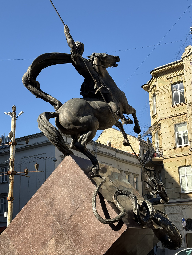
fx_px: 385
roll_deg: +0.8
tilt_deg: +16.0
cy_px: 128
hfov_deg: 28.0
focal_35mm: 52
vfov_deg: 36.8
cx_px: 96
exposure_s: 1/1848
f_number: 1.6
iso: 32
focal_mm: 5.96
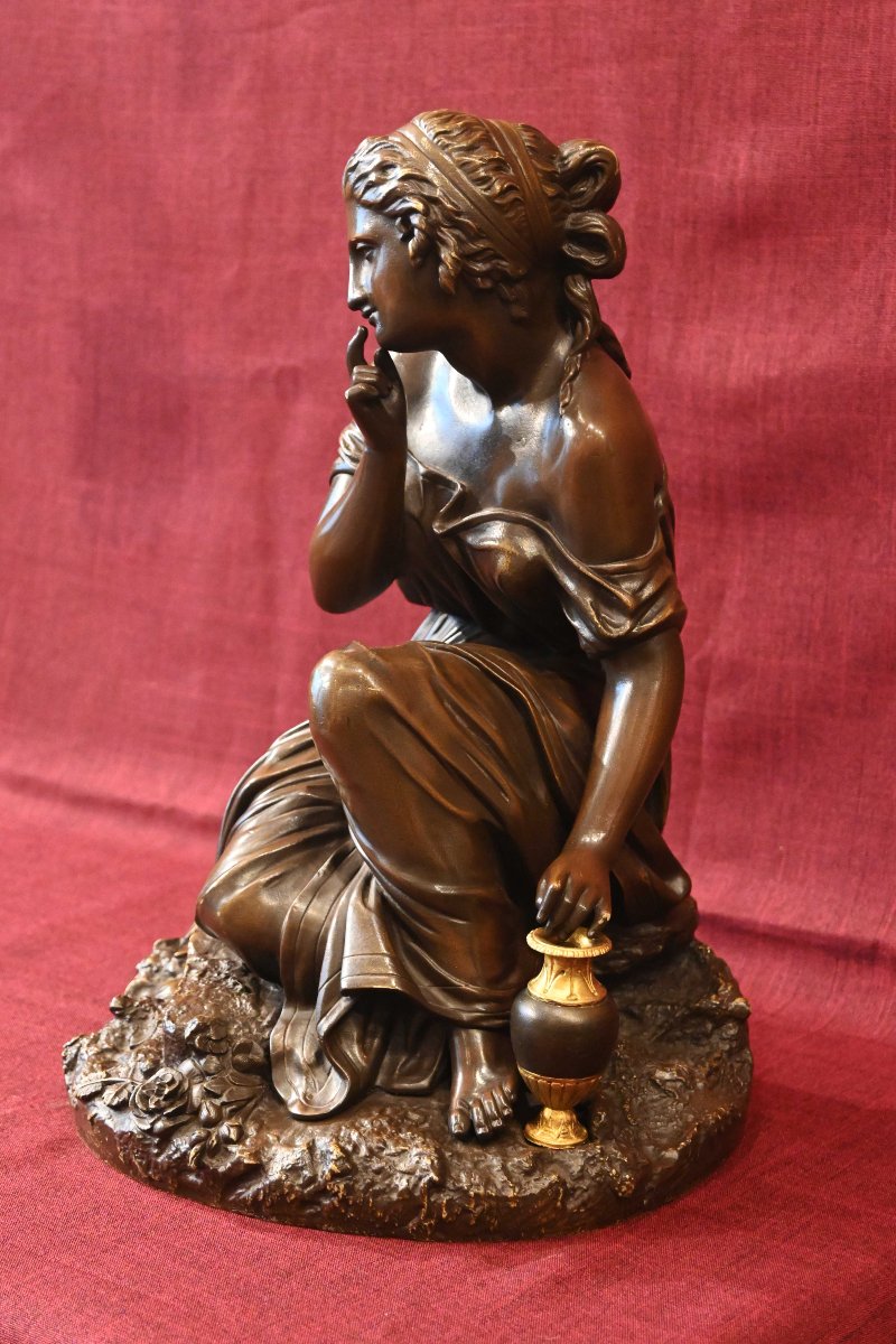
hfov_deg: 18.9
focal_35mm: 72
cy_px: 672
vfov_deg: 28.1
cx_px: 448
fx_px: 2688
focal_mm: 48
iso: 6400
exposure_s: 1/60
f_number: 6
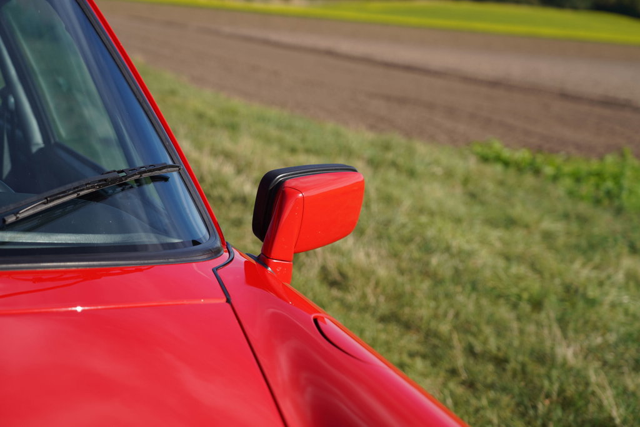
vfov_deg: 23.0
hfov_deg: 33.9
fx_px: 1049
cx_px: 320
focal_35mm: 59
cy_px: 214
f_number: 4.5
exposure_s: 1/640
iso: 100
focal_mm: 59
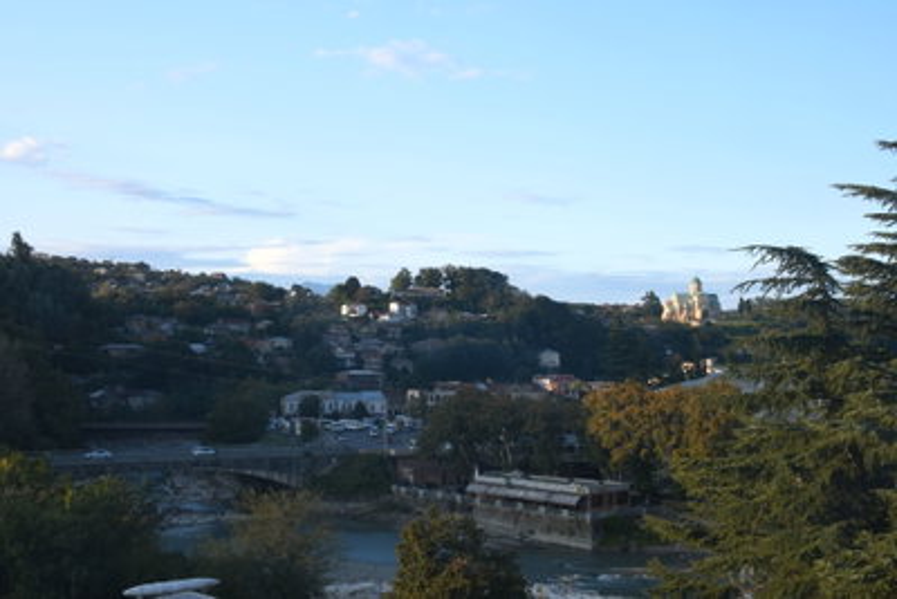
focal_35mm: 42
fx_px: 1047
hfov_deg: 46.4
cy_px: 300
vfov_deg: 31.9
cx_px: 448
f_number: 11
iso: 360
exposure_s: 1/50
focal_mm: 28
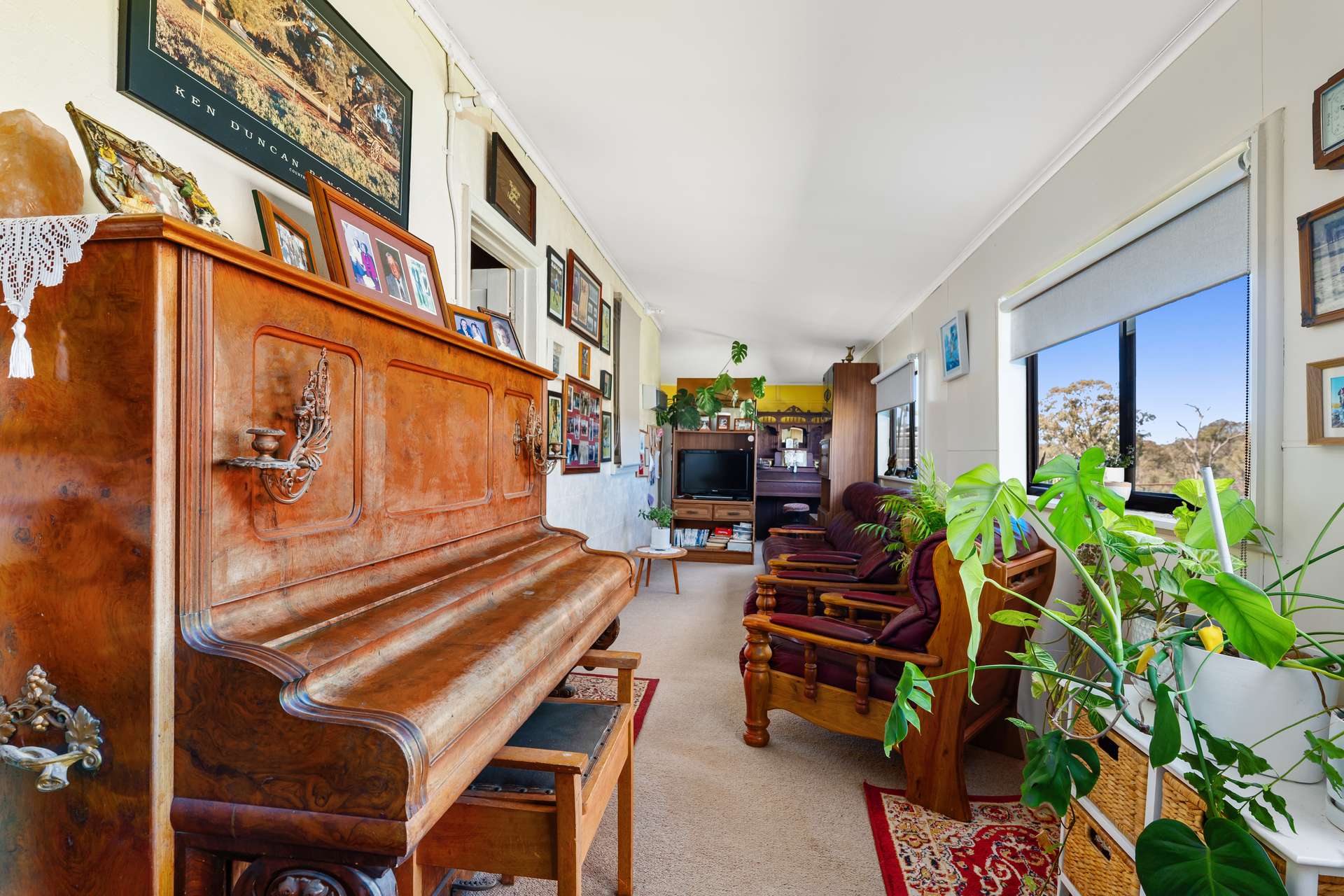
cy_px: 448
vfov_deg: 73.7
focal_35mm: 16
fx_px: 597
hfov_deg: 96.7
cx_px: 672
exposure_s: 1/5
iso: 320
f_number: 7.1
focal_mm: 16
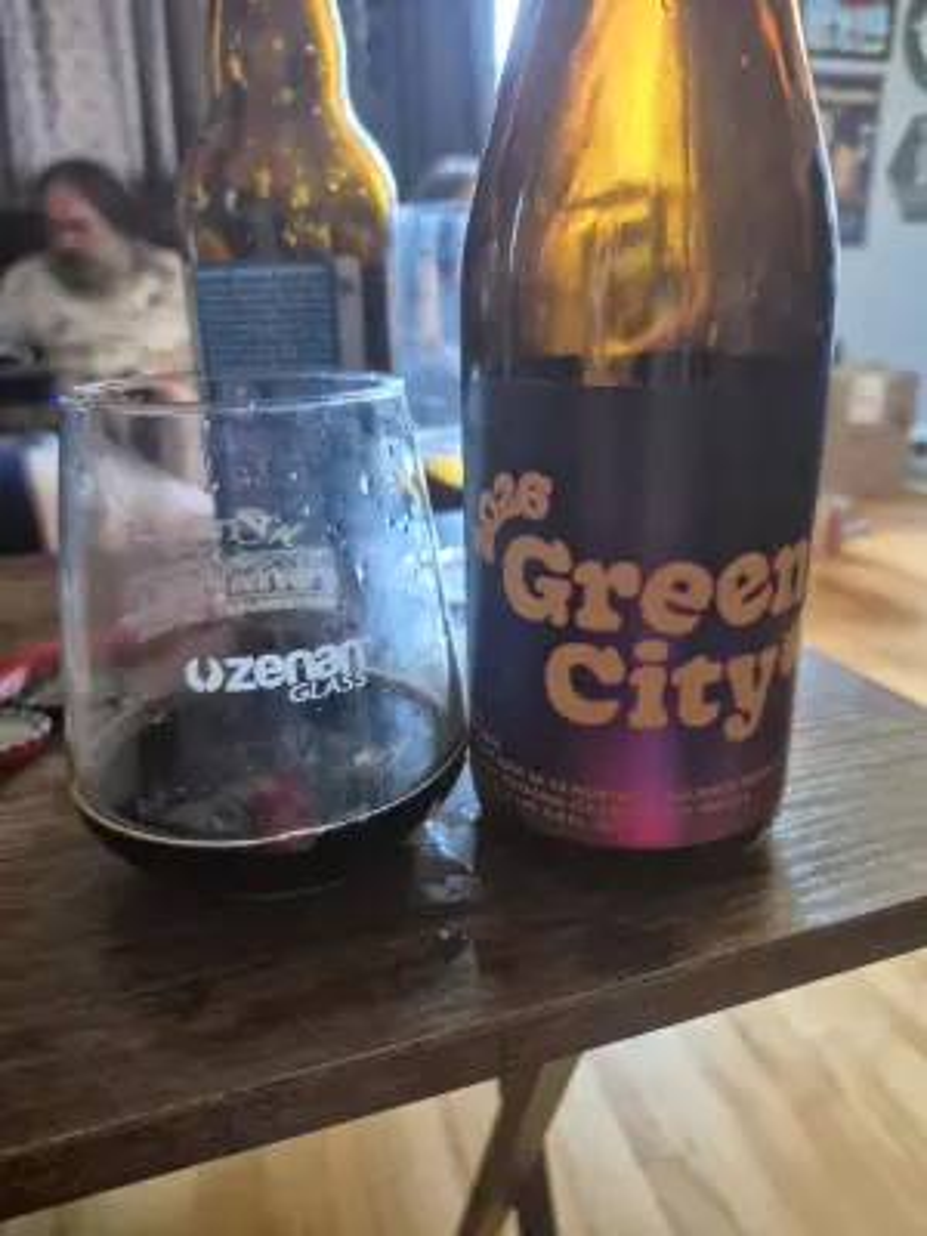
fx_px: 821
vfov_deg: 73.9
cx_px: 464
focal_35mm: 23
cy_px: 618
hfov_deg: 58.9
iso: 1600
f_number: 1.8
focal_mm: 5.4
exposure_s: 1/40
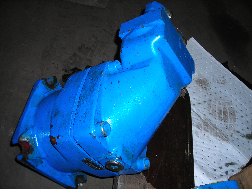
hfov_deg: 49.0
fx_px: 277
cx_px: 126
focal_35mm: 38
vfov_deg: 37.7
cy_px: 94
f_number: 3.2
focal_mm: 6.3
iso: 50
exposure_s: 1/60.1
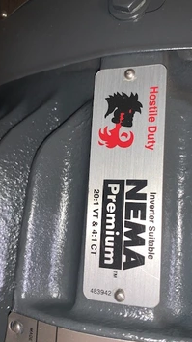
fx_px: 290
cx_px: 103
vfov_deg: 61.0
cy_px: 184
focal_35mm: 32
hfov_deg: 36.6
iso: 25
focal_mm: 4.25
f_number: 1.8
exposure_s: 1/30
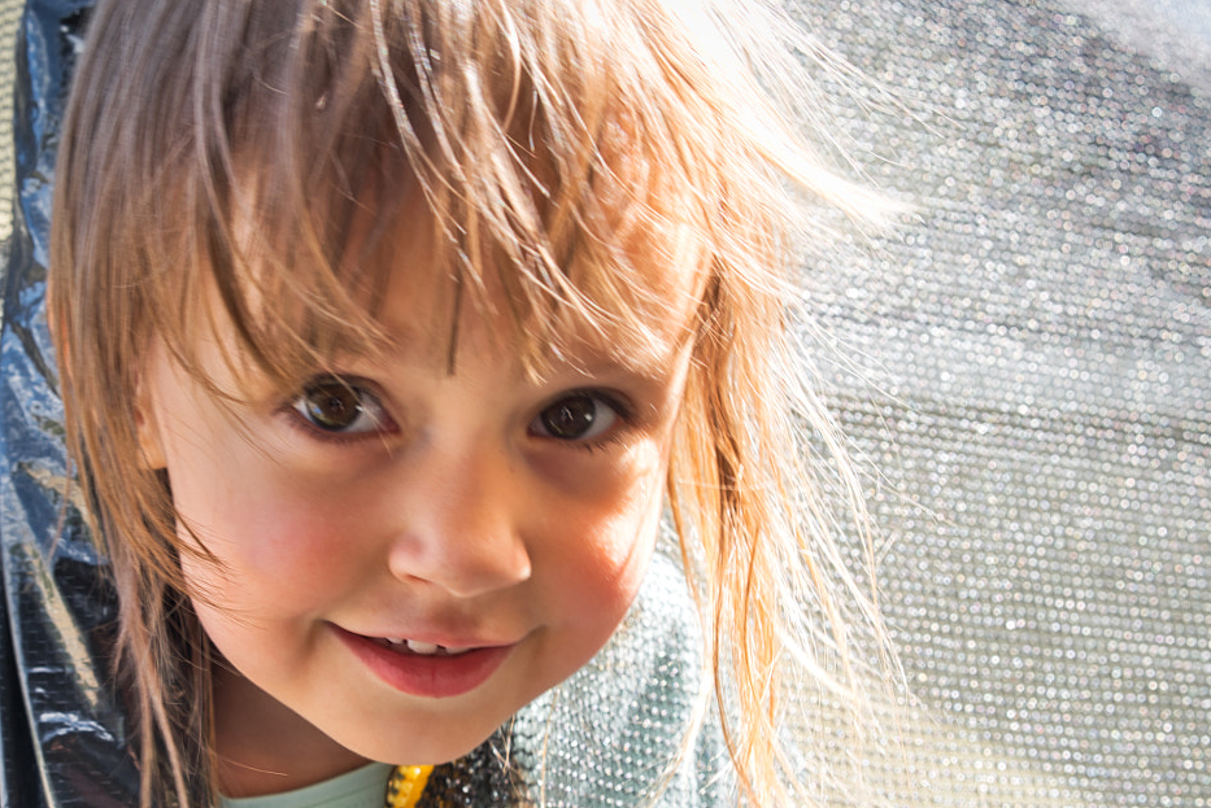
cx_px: 422
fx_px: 2019
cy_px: 603
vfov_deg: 22.4
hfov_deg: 33.1
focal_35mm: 60
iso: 100
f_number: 7.1
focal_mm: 35
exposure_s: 1/50
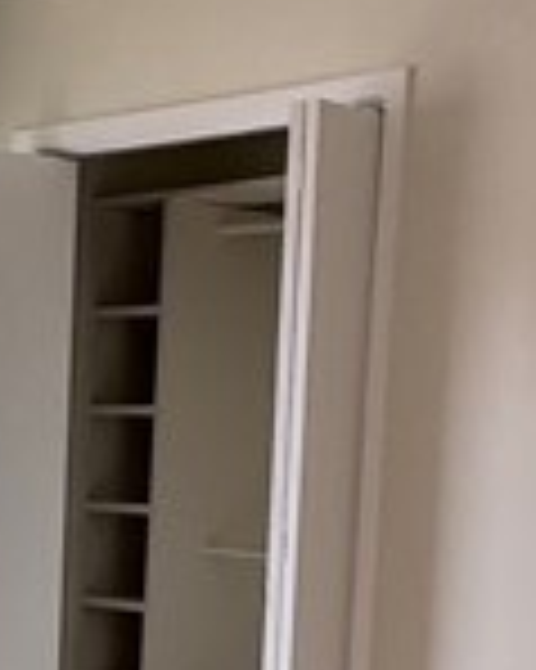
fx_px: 1866
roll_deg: -1.2
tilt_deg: -5.8
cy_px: 692
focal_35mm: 94
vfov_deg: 19.7
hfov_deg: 16.0
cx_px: 0
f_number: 2.2
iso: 40
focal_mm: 2.22
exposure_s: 1/198
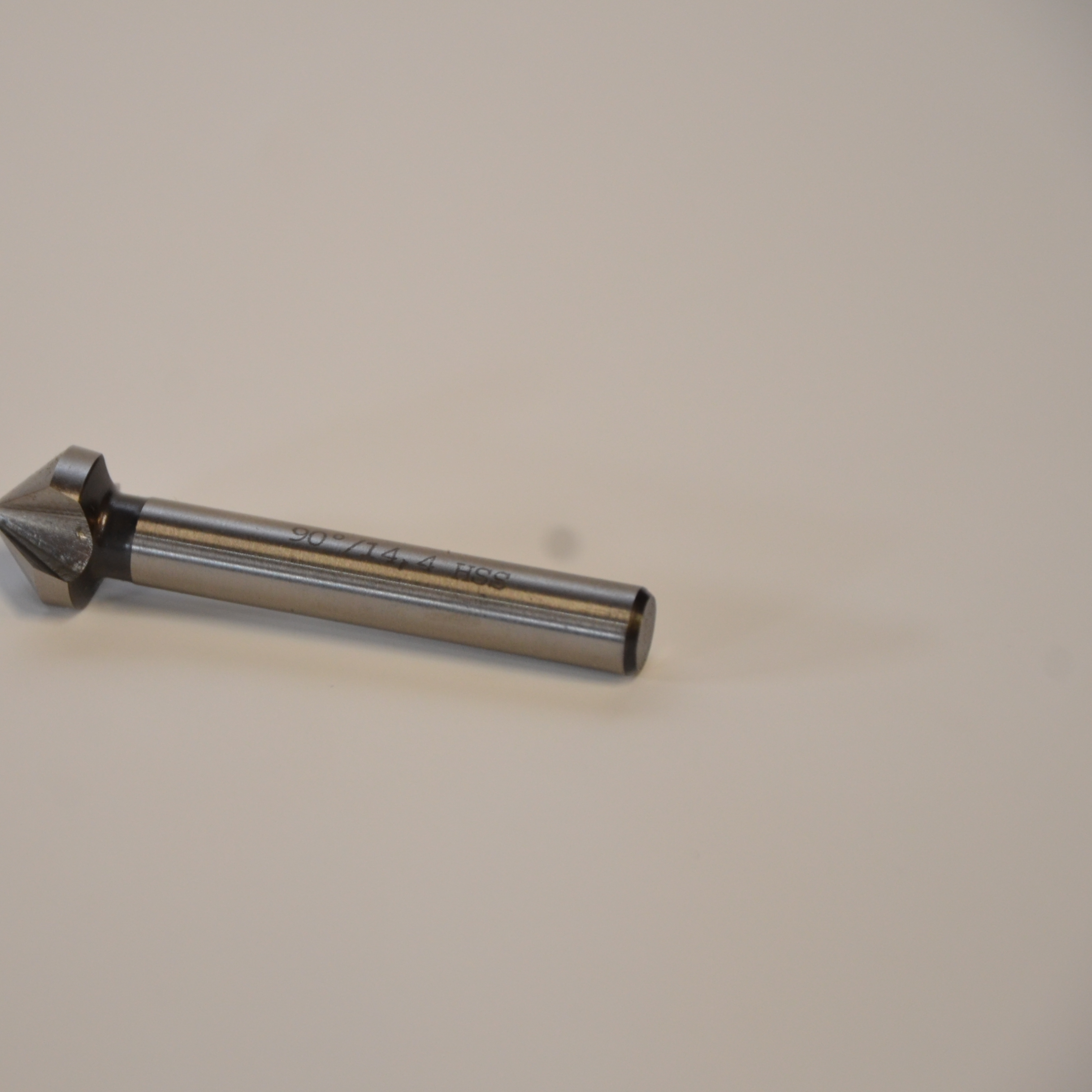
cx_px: 334
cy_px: 547
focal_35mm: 203
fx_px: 7232
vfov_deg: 8.6
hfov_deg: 8.6
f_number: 5.6
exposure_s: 1/60
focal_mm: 105
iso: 640
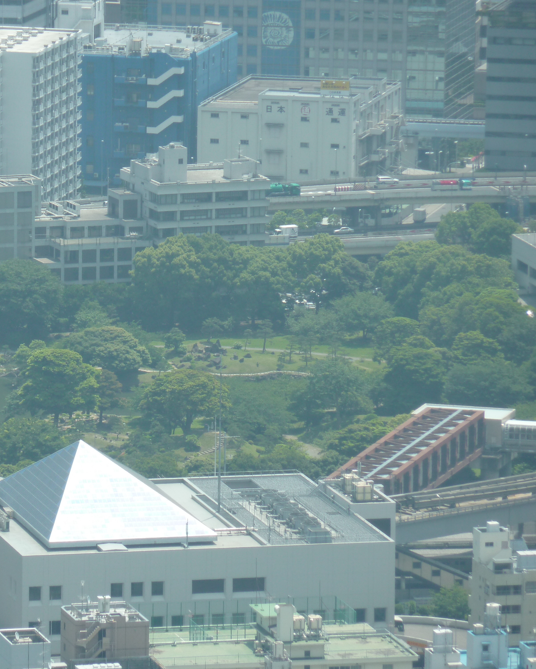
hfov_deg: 4.0
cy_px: 334
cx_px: 117
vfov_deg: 4.9
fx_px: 7753
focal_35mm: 391
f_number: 4.9
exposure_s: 1/250
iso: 80
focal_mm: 49.2
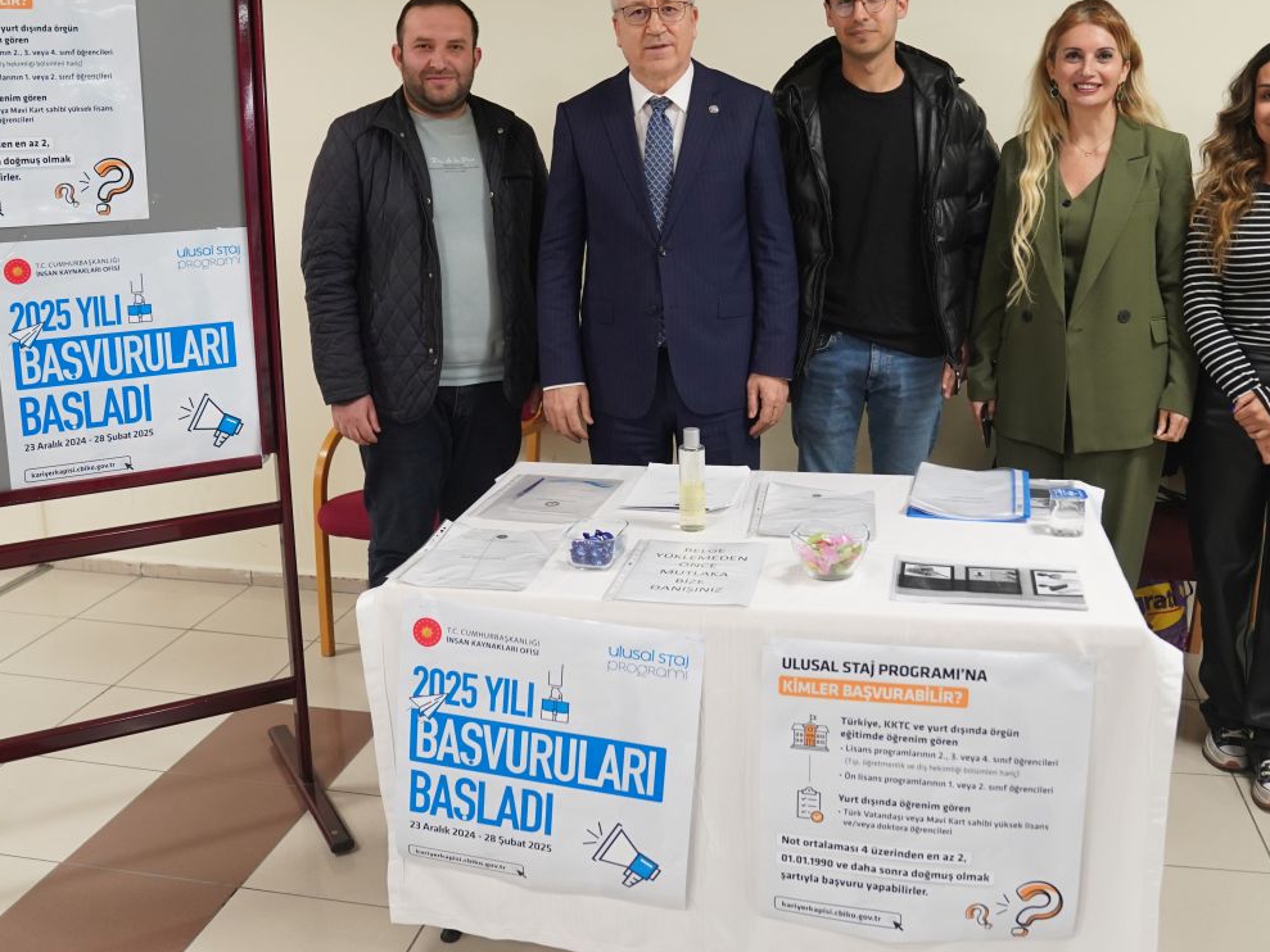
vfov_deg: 40.4
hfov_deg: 52.6
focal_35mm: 35
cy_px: 361
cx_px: 642
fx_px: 1284
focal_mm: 24
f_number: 3.2
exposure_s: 1/100
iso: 2000
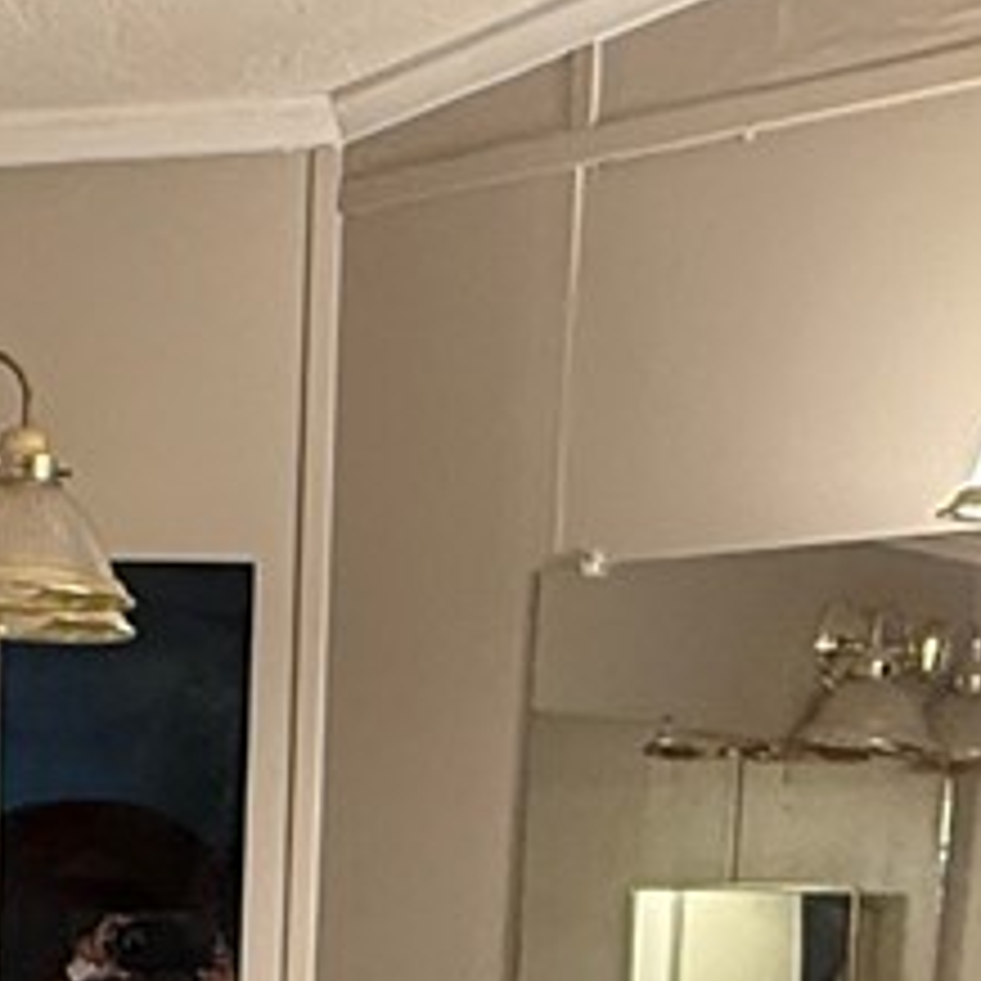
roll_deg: -0.1
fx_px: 2918
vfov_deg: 16.9
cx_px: 58
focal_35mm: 91
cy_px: 1562
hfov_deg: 18.7
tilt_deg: -11.1
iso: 250
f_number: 2.2
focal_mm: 2.22
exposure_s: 1/60
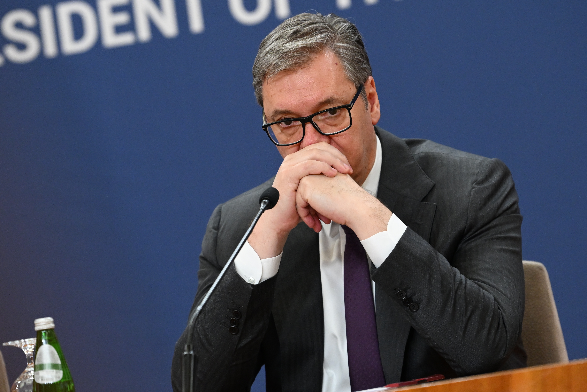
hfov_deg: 6.9
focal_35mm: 300
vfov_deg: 4.6
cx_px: 294
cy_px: 196
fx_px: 4891
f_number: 4
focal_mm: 200
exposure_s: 1/400
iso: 3200
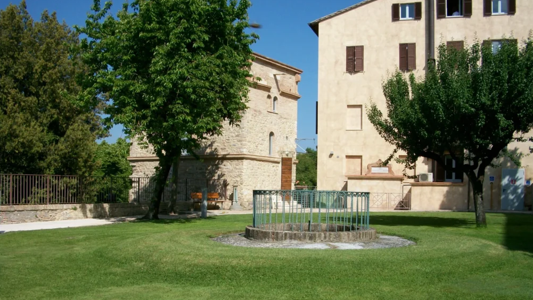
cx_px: 268
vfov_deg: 30.2
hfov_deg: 51.6
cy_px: 195
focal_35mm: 39
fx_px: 551
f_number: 5.6
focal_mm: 6.3
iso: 80
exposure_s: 1/500
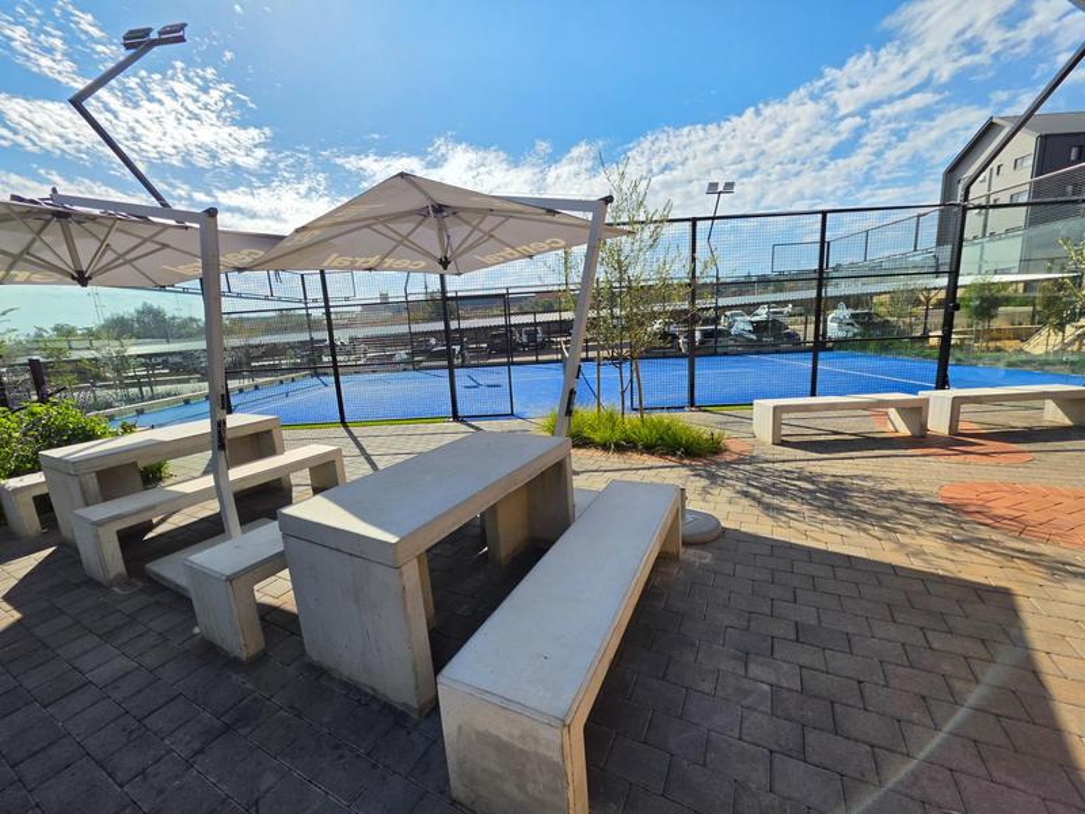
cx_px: 542
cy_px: 407
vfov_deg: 89.9
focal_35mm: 13
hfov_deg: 106.2
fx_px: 407
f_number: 1.9
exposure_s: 1/2921
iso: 32
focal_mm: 2.2
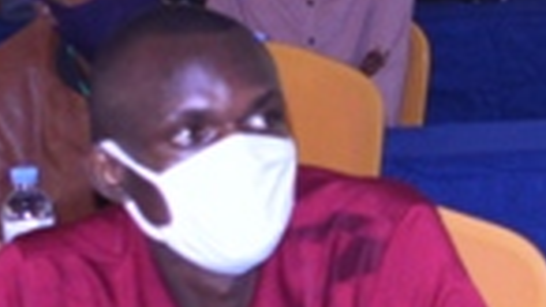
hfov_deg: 9.0
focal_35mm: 226
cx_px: 1129
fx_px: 3265
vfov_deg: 5.4
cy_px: 47
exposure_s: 1/60
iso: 500
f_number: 4.5
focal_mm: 21
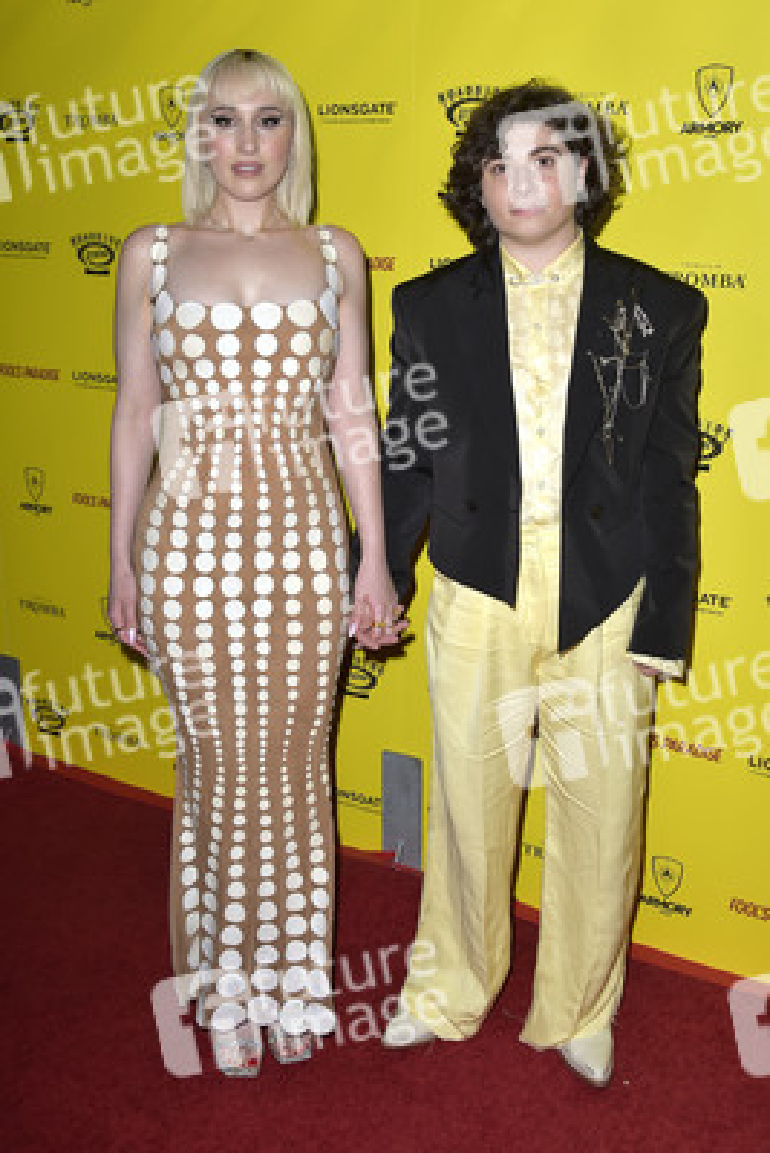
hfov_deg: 36.9
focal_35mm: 36
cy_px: 576
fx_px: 1154
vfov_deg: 53.1
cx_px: 385
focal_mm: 36
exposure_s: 1/250
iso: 250
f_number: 6.3
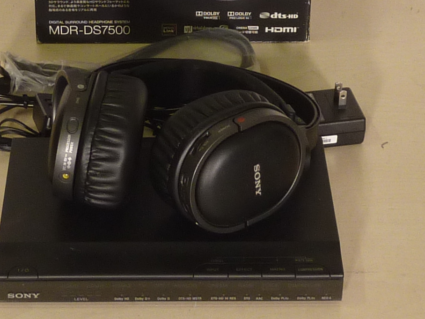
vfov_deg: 12.7
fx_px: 1412
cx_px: 173
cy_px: -30
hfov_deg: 17.1
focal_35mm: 115
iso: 125
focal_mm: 4.7
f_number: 3.4
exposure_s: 1/30
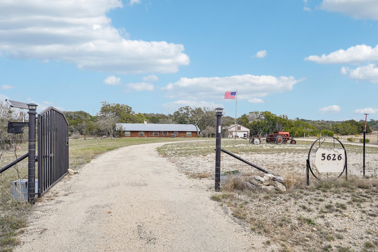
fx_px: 252
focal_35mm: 24
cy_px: 126
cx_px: 189
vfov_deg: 53.1
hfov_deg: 73.7
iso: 100
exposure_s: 1/200
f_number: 8
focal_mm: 24
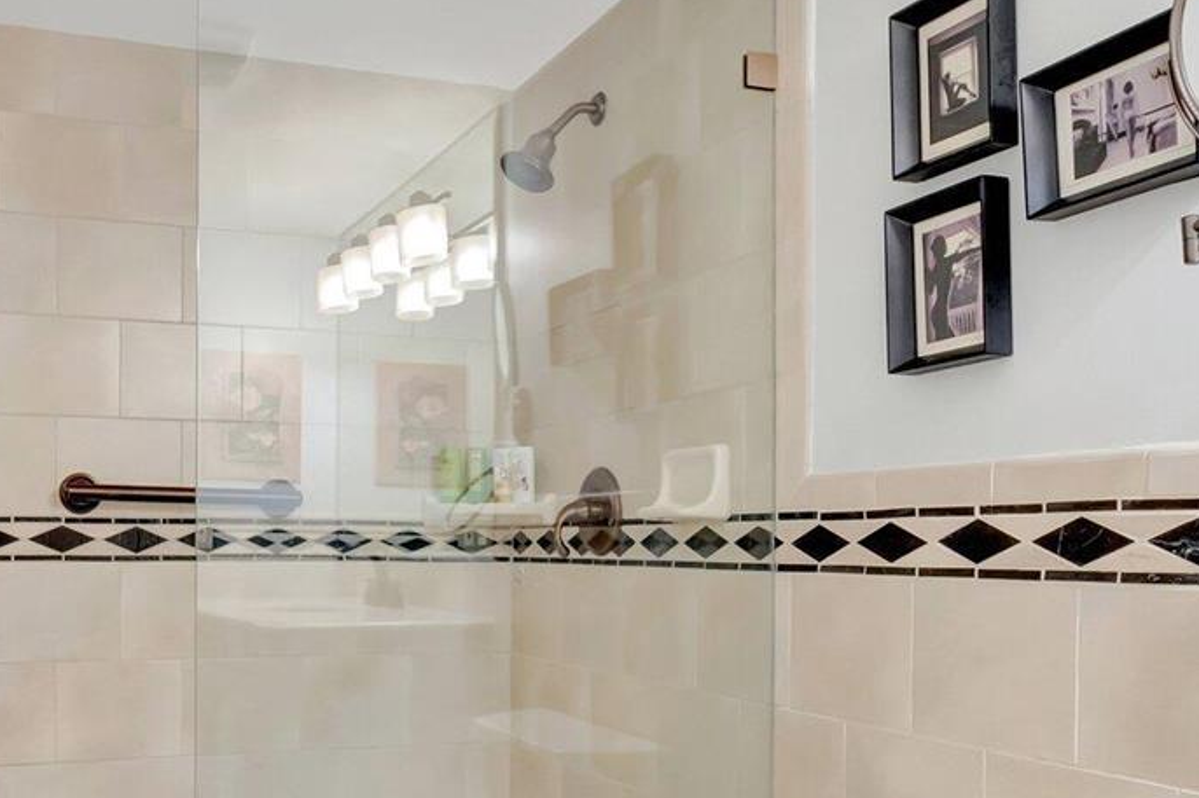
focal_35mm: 35
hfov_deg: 53.4
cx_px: 399
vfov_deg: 37.3
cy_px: 555
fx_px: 1165
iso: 1000
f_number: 8
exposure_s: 1/5
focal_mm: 10
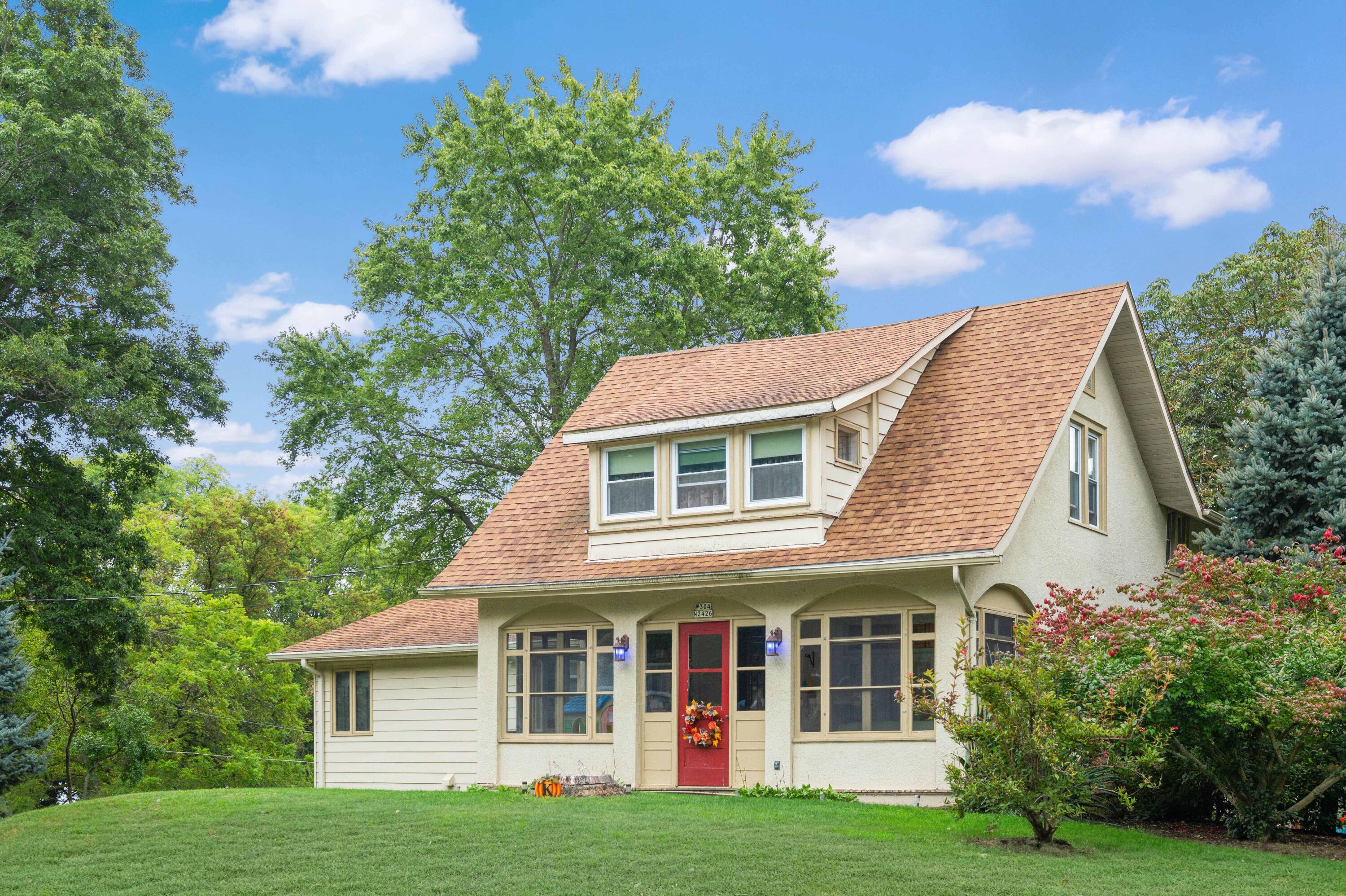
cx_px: 673
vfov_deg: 31.9
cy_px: 448
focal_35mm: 42
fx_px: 1569
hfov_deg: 46.4
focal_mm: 42
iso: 320
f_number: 6.3
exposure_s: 1/250
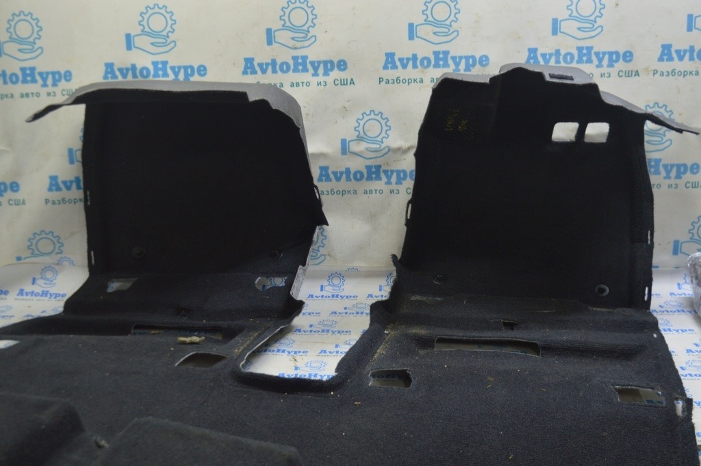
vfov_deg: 31.8
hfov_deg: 46.4
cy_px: 233
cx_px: 350
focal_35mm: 42
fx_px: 817
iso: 400
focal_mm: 28
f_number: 5.6
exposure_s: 1/20
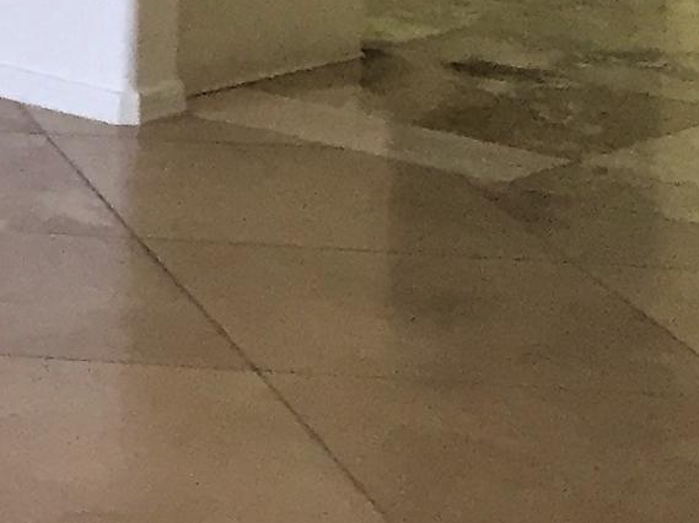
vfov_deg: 9.1
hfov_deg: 10.9
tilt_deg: -4.0
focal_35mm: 153
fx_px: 3088
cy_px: -533
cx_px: -998
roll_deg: -2.1
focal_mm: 4.15
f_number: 2.2
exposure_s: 1/30
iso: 40
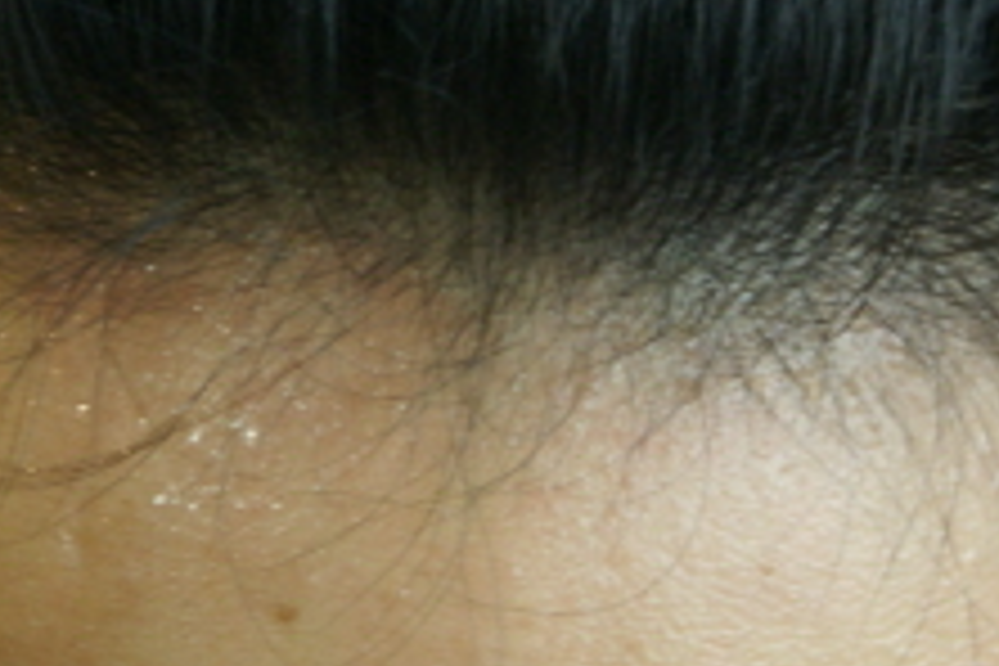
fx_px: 7880
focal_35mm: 284
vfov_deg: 4.8
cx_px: 414
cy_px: 238
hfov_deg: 7.3
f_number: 5.6
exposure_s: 1/25
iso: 400
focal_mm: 70
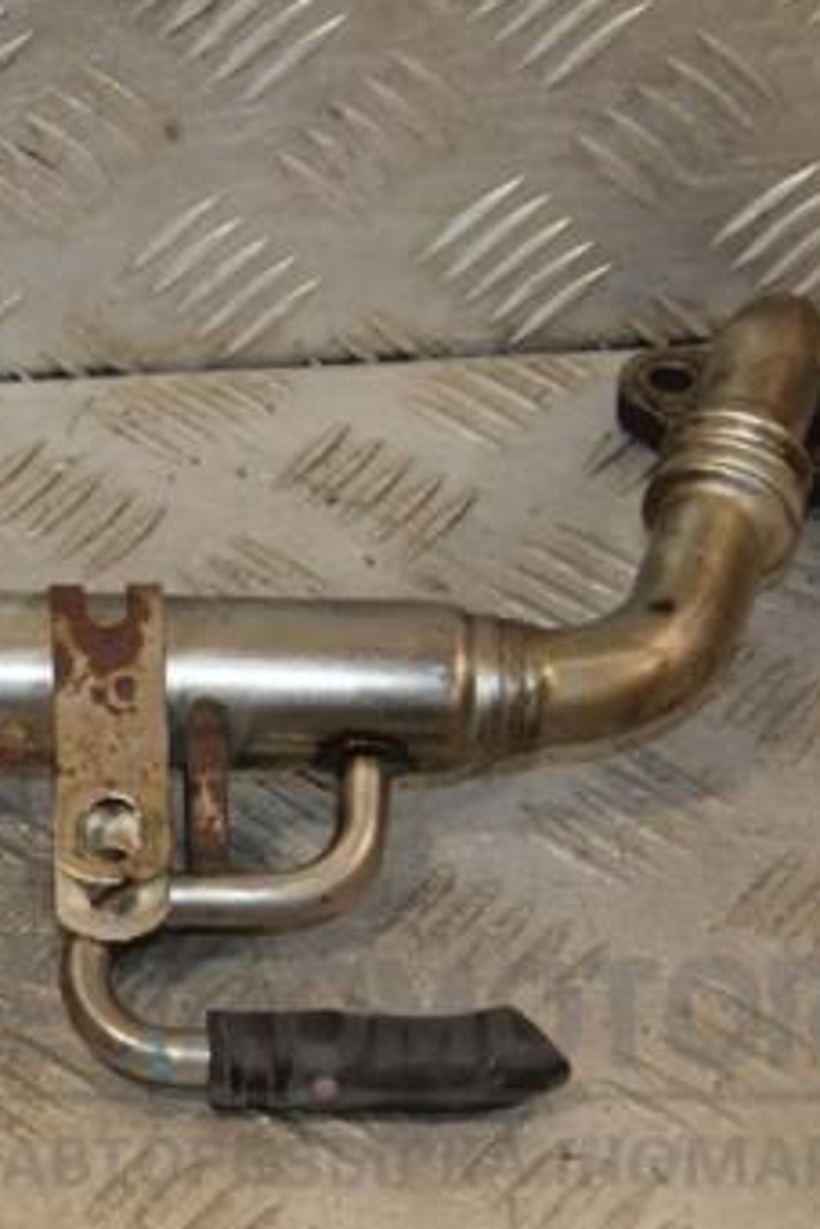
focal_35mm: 127
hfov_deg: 10.7
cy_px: 531
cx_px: -69
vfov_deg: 16.1
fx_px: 4334
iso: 800
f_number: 6.3
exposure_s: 1/200
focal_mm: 48
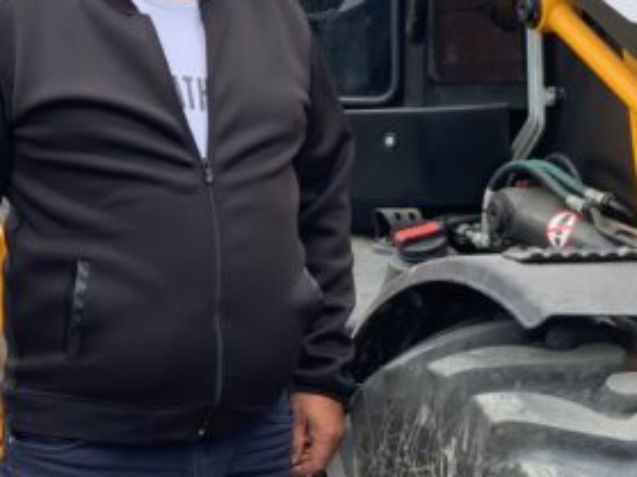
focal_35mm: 140
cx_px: 635
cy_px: 143
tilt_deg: -3.7
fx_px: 2575
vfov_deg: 10.6
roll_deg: +1.3
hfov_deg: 13.9
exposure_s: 1/122
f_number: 2.4
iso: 16
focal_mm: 6
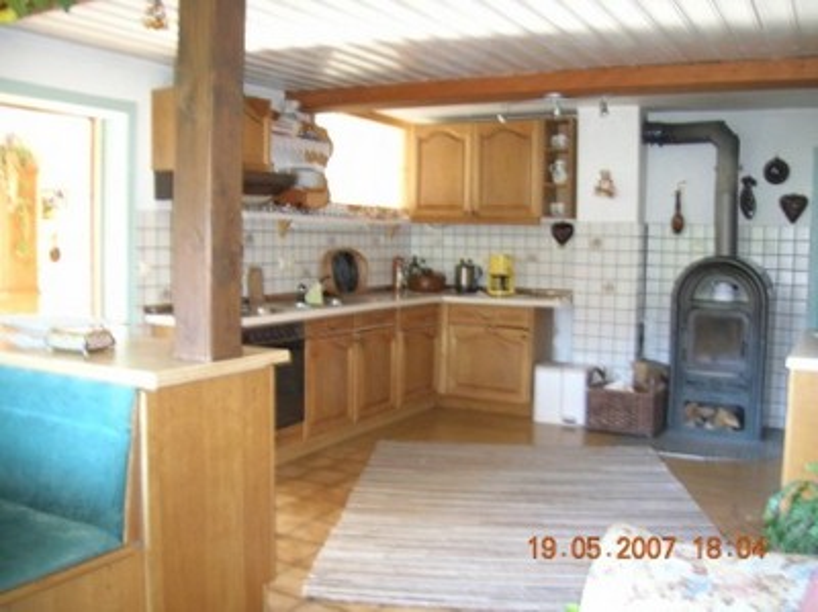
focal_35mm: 34
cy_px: 306
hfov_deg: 54.0
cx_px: 409
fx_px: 802
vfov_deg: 41.7
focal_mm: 5.7
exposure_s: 1/7.5
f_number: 2.9
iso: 200
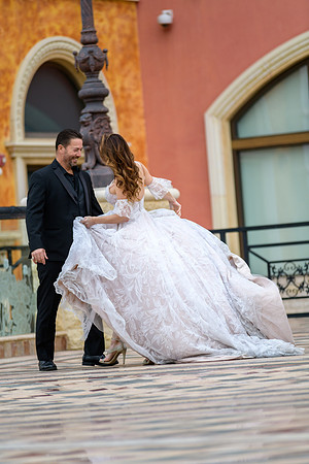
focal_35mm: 200
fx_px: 2575
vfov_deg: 10.3
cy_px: 232
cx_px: 154
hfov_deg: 6.9
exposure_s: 1/2000
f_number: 2.8
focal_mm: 200
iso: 400
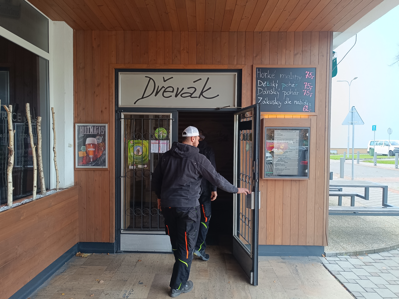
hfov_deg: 71.6
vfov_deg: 56.8
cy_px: 150
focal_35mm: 24
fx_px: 277
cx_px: 200
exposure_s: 1/101
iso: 206
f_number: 1.88
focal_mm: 5.59
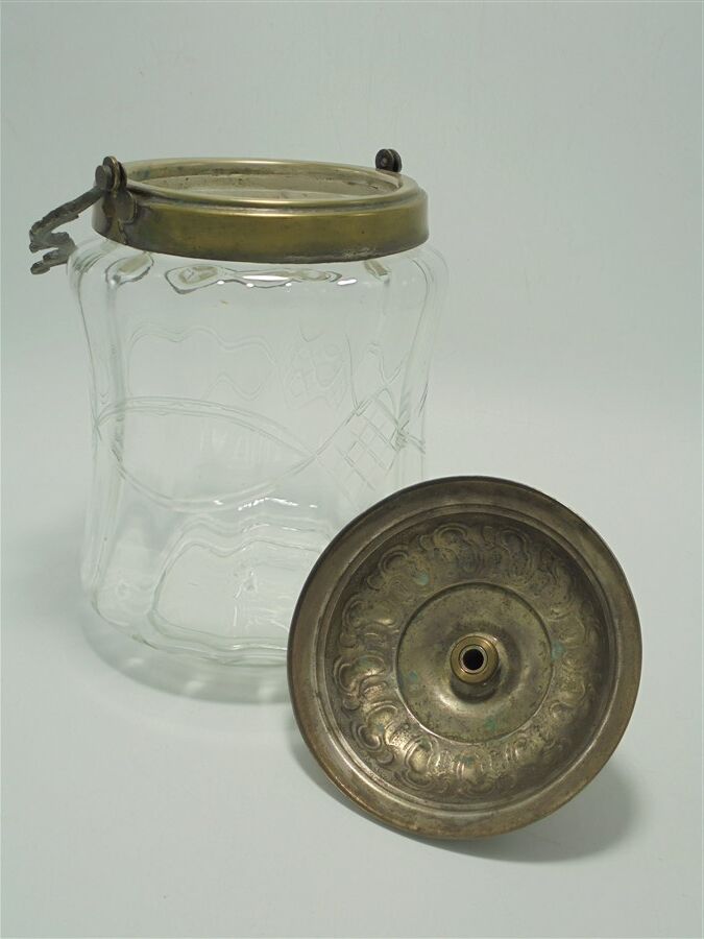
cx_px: 352
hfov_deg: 41.8
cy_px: 470
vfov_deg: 54.0
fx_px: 922
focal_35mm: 34
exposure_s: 1/100
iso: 100
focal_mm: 6.1
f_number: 4
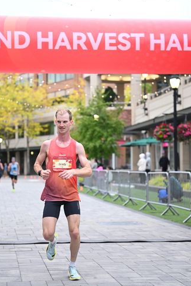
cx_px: 85
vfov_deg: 25.3
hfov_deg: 17.1
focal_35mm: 80
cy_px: 144
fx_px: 636
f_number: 2.8
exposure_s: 1/800
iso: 1600
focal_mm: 71
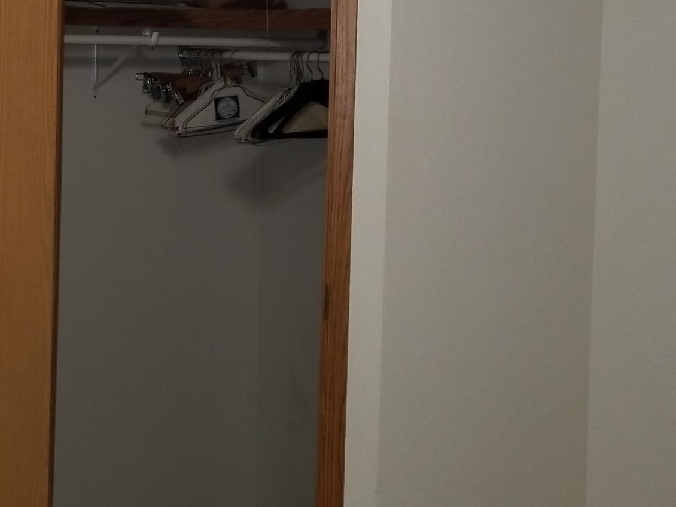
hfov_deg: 28.1
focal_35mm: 69
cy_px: 165
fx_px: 1348
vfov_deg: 21.2
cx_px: 281
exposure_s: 1/40
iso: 100
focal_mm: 4.25
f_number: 1.7
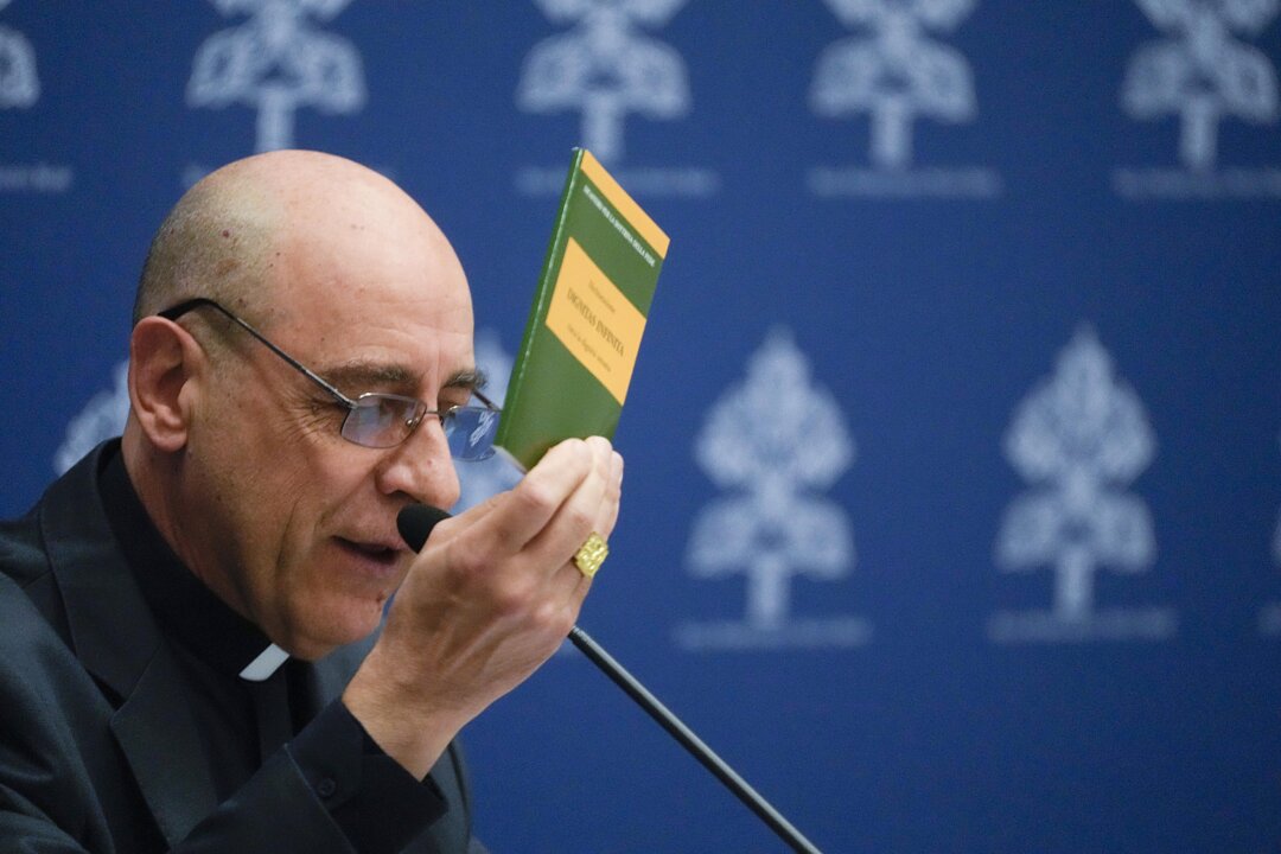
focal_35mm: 382
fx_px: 13592
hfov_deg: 5.4
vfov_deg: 3.6
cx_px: 640
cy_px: 427
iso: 6400
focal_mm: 382
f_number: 5.6
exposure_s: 1/320
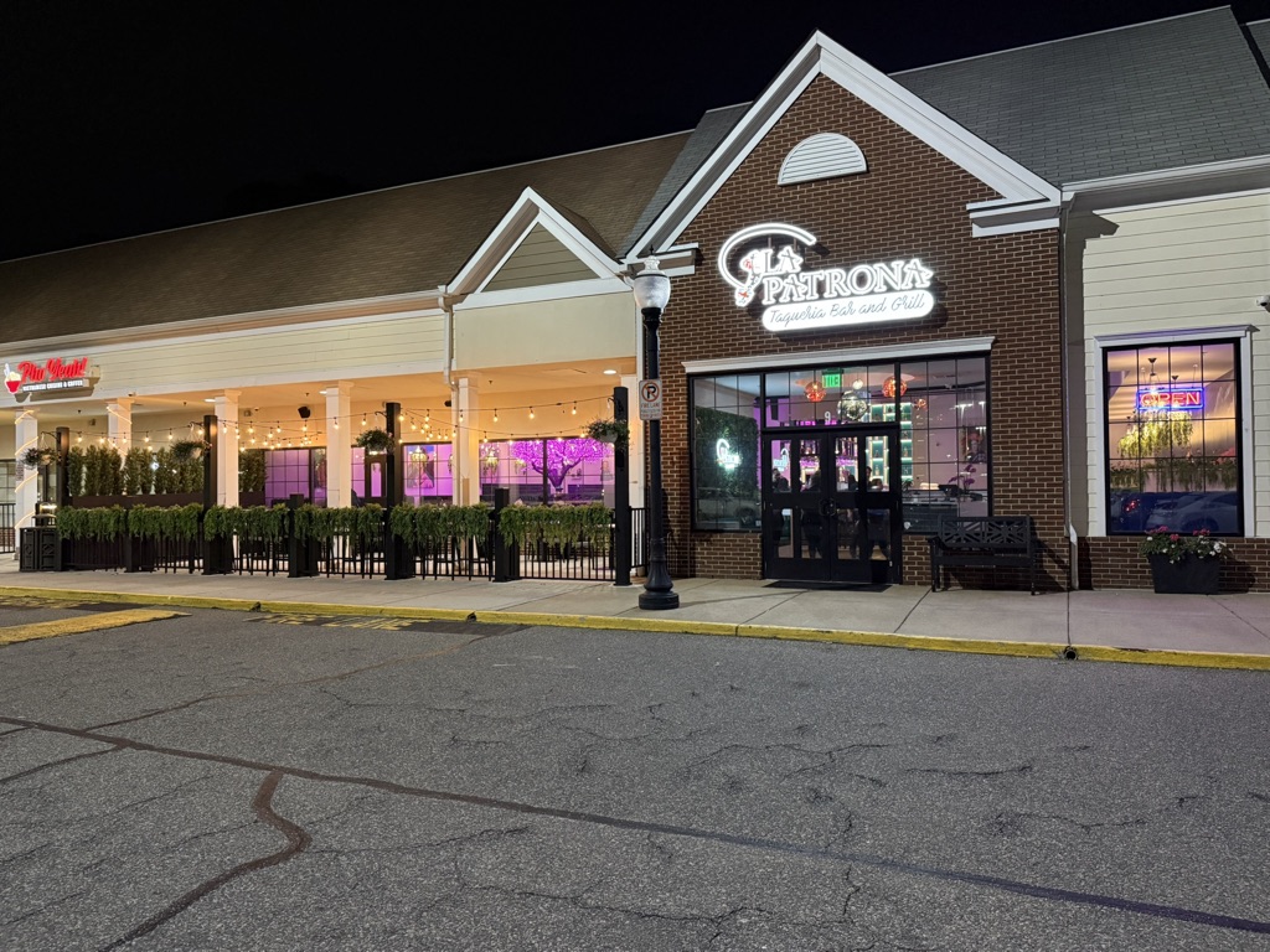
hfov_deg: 71.6
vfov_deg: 56.8
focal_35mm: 24
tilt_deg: +1.2
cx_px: 635
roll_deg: +0.9
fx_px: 881
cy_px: 476
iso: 800
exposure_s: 1/40
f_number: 1.78
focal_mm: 6.76
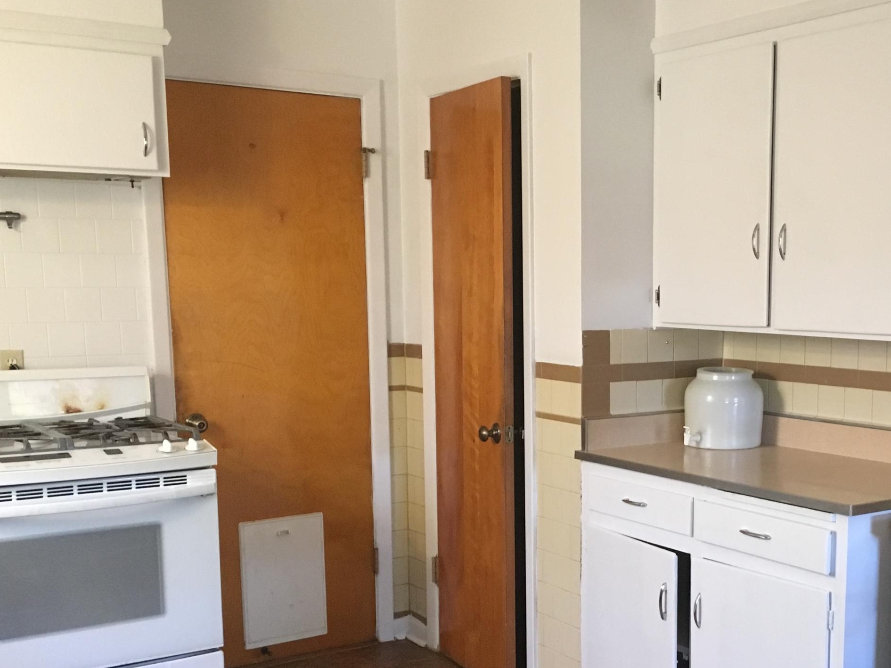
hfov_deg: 40.4
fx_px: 1184
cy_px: 464
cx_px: 632
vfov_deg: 31.2
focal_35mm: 46
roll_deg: +0.6
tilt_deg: -9.8
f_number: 2.2
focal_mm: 4.15
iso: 200
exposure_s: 1/15
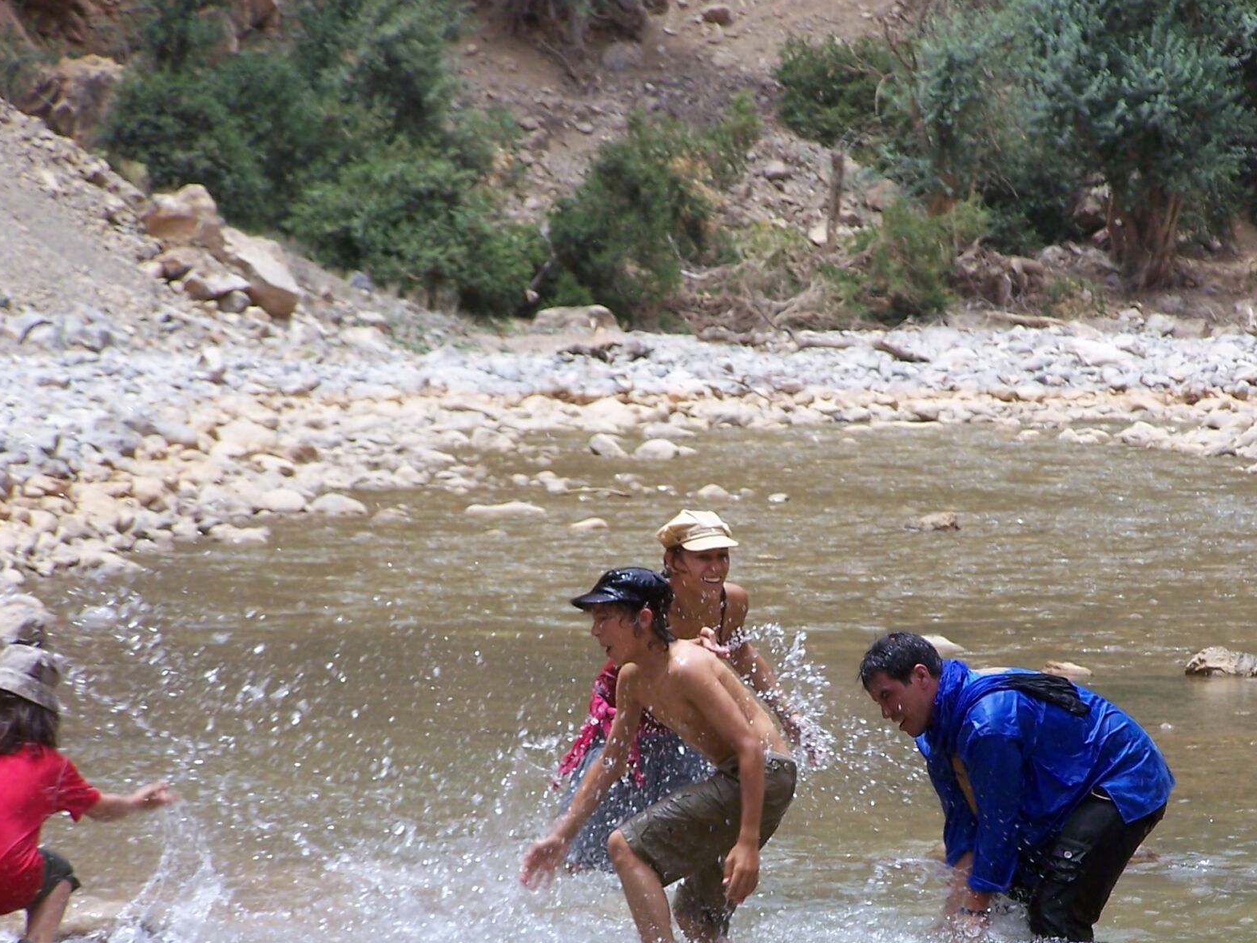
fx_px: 9987
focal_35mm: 275
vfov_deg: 5.4
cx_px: 848
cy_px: 643
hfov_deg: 7.2
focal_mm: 28
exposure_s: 1/250
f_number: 3.3
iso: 64
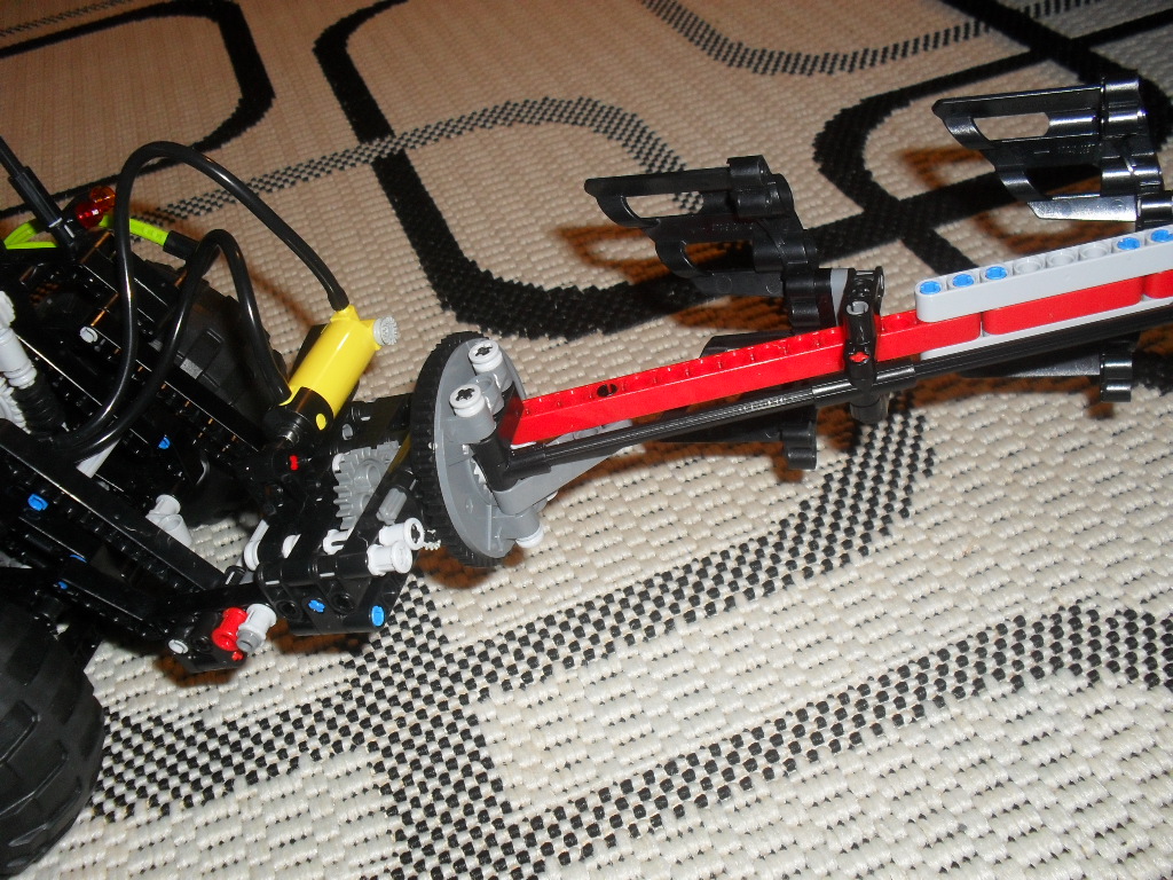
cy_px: 440
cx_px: 586
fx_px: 1186
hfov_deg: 52.6
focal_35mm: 35
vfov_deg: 40.7
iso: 200
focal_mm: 6.3
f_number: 3.2
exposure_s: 1/45
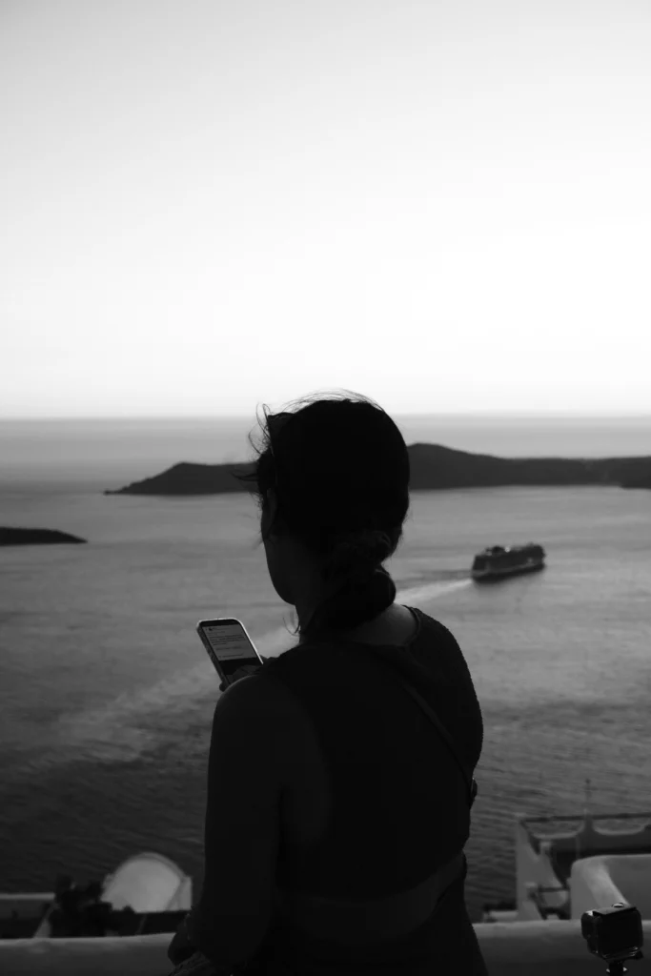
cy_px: 488
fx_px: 1085
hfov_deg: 33.4
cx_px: 326
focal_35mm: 40
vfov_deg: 48.5
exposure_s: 1/60
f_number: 4
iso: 250
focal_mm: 26.5
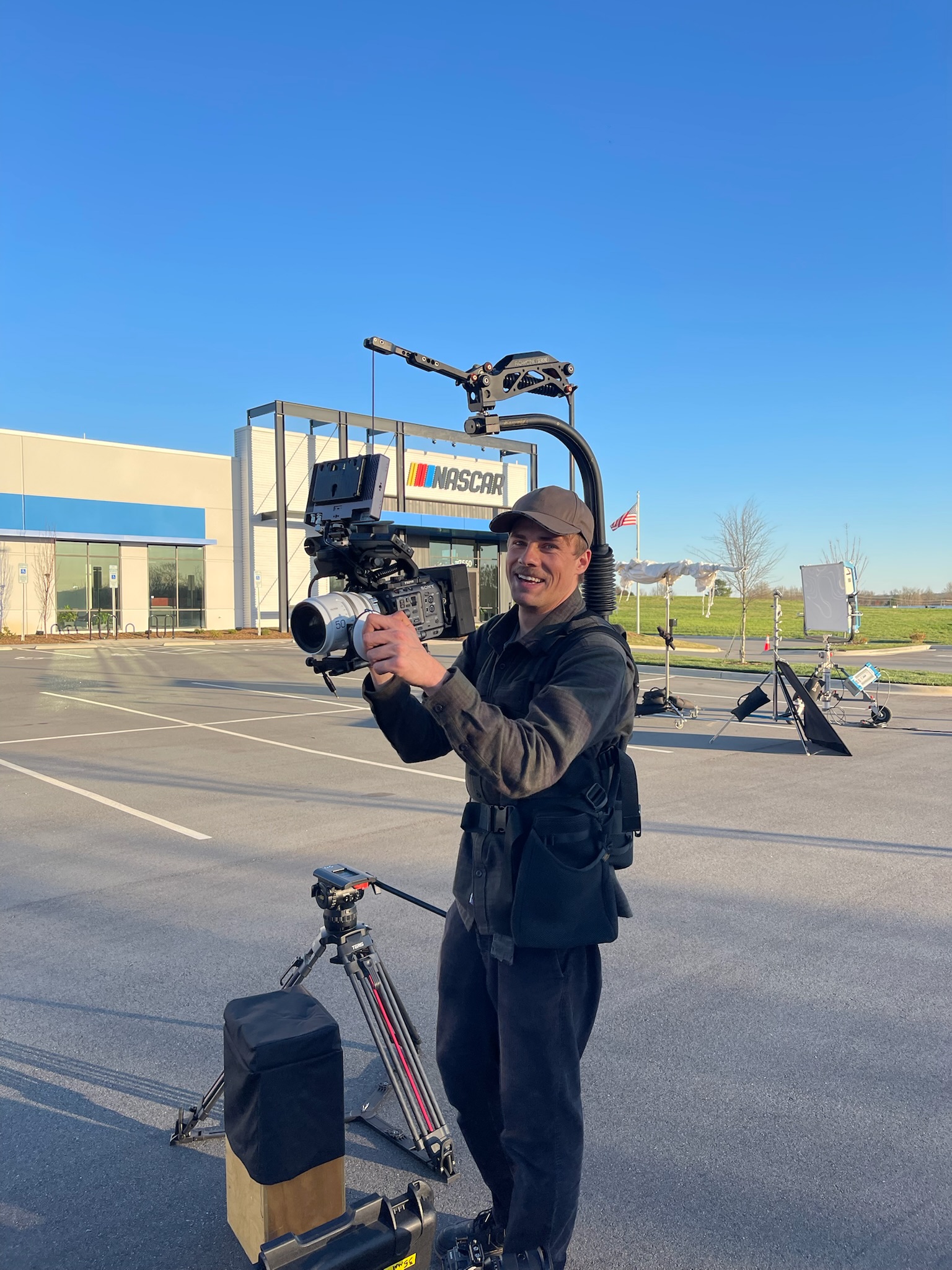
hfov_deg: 54.9
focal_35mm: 25
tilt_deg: -2.7
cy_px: 635
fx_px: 917
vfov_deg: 69.4
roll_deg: +1.0
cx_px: 476
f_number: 1.6
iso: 32
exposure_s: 1/1339
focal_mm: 5.1
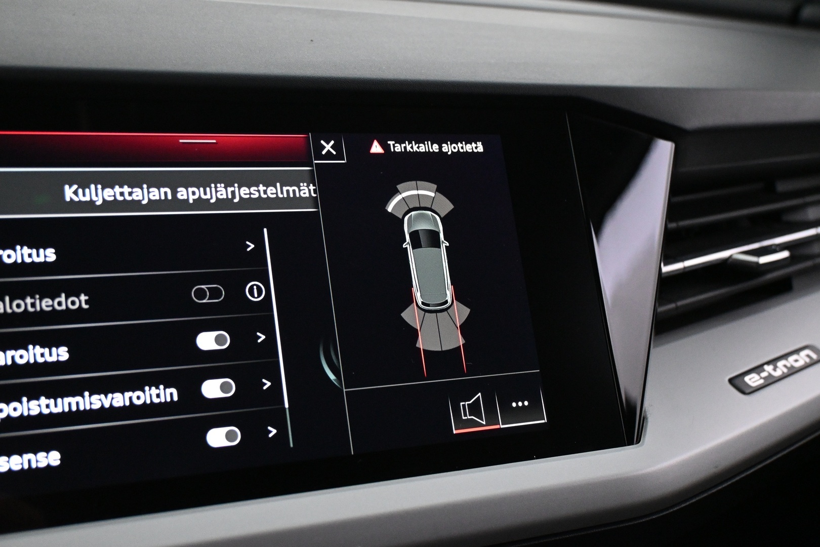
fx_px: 1025
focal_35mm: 45
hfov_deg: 43.6
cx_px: 410
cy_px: 274
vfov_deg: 29.9
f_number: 4.8
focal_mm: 30
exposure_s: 1/60
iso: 4000
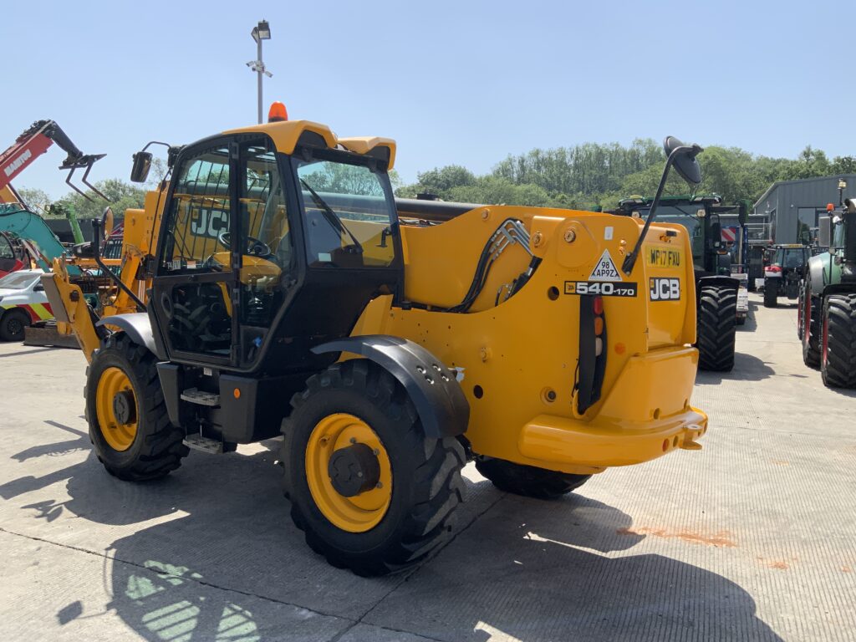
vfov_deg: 48.2
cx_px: 428
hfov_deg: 61.7
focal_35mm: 29
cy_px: 321
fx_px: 717
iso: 16
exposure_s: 1/1786
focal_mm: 3
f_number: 1.8
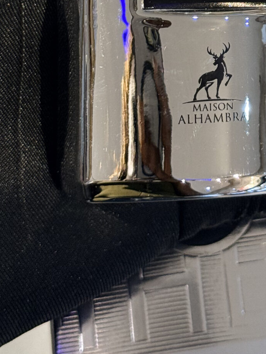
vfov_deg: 14.2
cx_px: 308
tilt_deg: -71.9
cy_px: -115
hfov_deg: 11.0
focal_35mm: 133
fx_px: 1363
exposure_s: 1/50
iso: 80
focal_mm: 6.76
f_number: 1.78
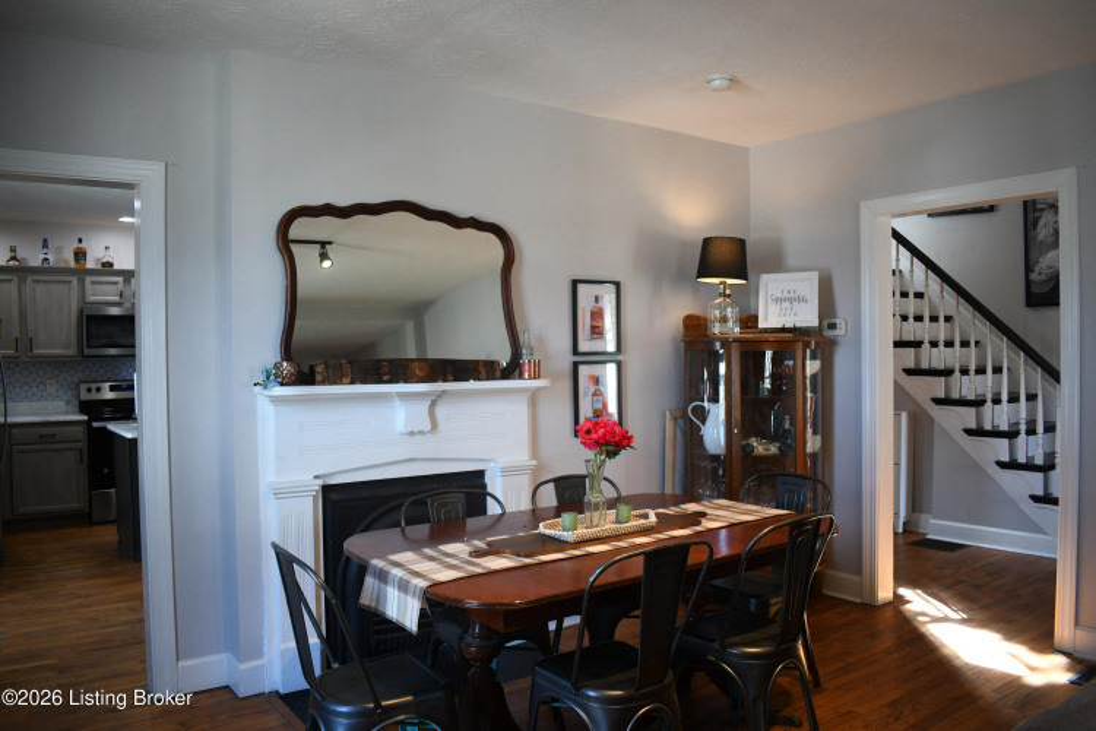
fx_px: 822
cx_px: 548
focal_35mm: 27
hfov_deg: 67.4
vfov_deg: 47.9
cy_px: 366
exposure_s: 1/160
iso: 1000
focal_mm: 18
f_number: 3.5
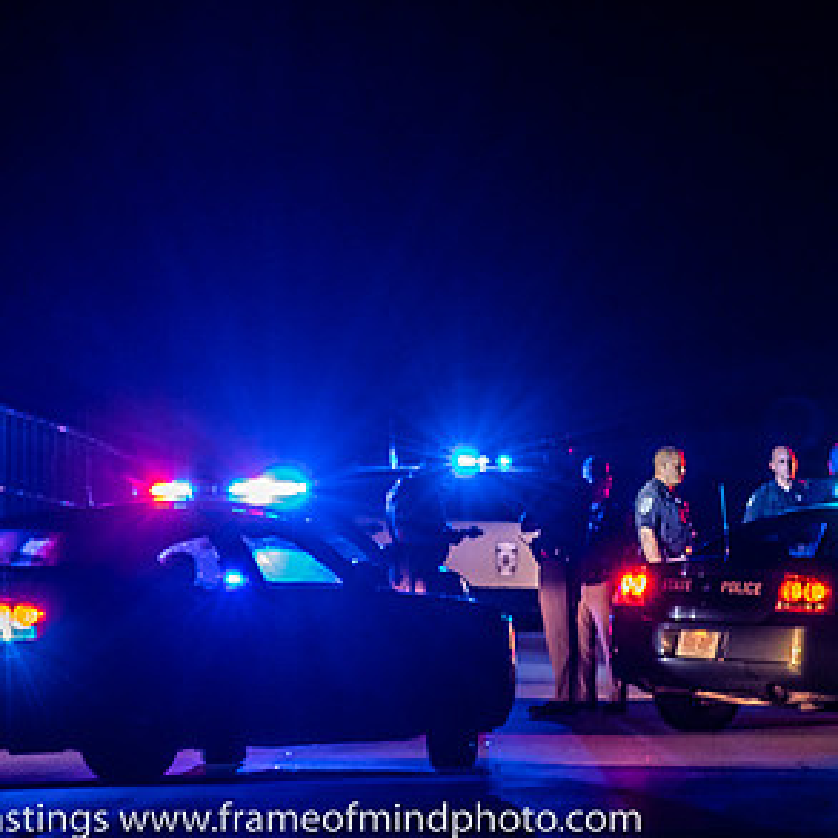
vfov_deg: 3.9
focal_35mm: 445
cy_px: 449
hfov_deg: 3.9
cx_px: 599
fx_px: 12188
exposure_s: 1/30
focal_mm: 165
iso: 2000
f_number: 5.3
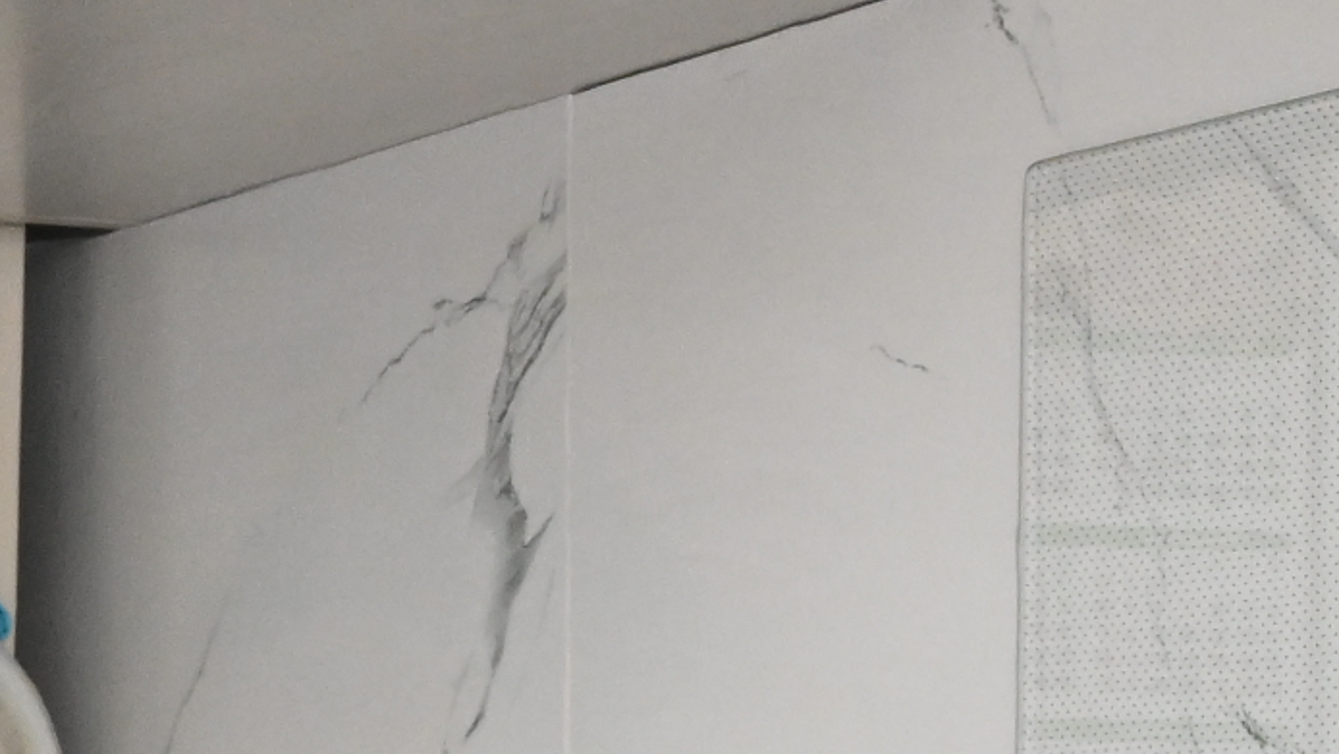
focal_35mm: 146
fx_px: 5186
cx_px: -945
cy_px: 935
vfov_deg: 8.2
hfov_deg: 13.4
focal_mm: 24
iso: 2000
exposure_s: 1/250
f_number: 8
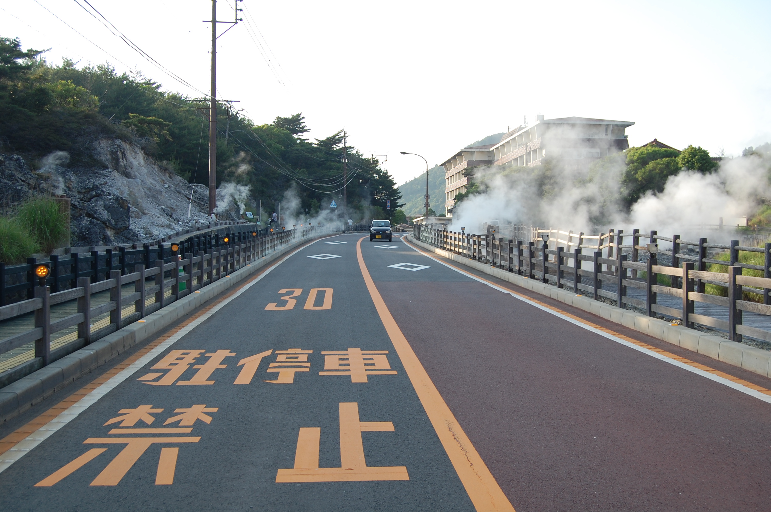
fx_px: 835
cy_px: 256
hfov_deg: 49.6
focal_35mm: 39
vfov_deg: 34.1
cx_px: 386
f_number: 7.1
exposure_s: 1/200
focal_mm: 26
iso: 200
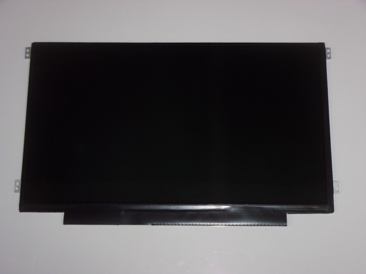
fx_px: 677
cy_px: 137
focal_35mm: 64
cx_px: 183
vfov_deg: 22.9
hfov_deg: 30.3
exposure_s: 1/34
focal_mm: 11.5
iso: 200
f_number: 5.2
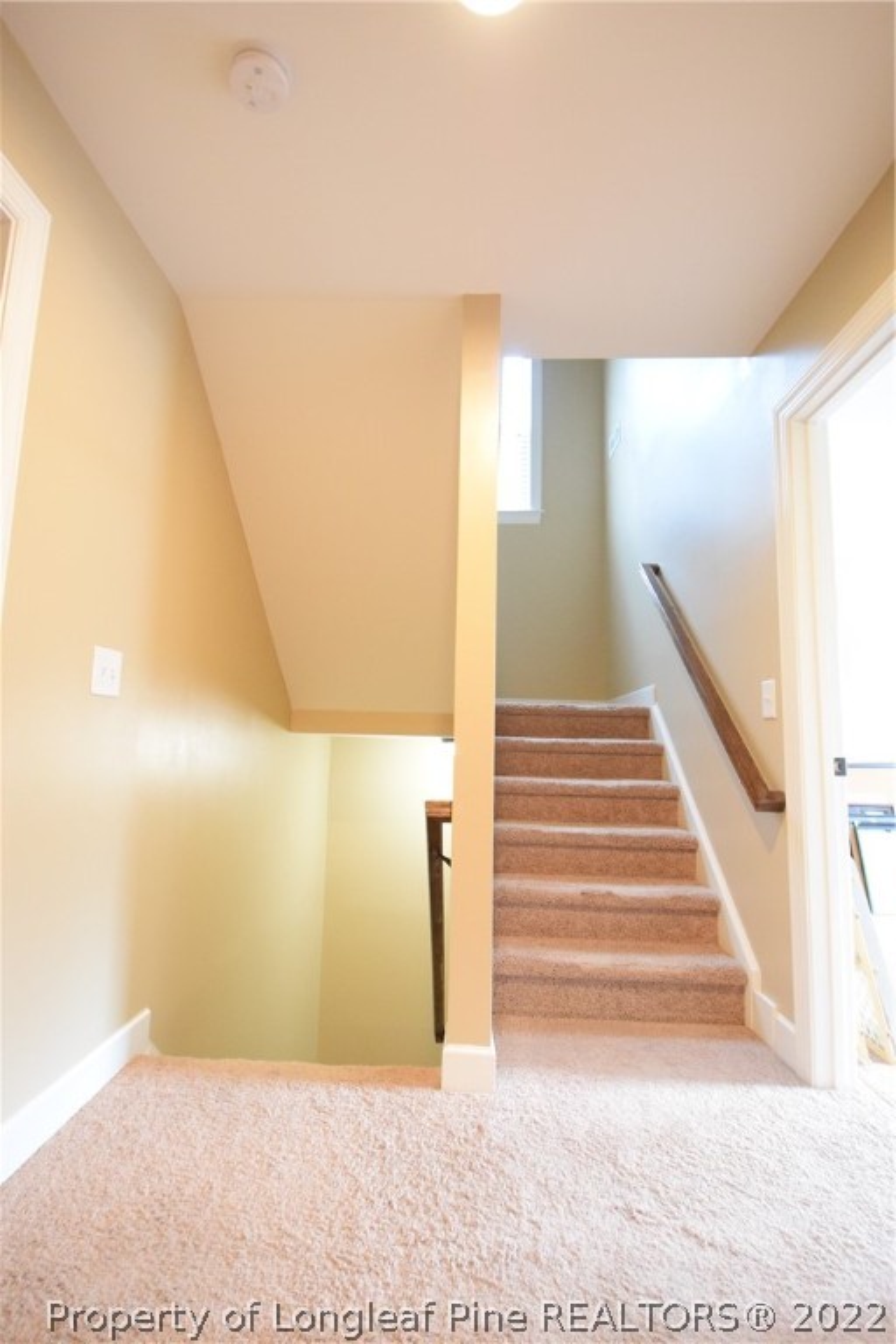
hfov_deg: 72.1
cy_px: 672
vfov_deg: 95.0
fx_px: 616
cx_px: 448
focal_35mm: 16
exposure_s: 1/60
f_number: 3.5
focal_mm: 11
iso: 3200
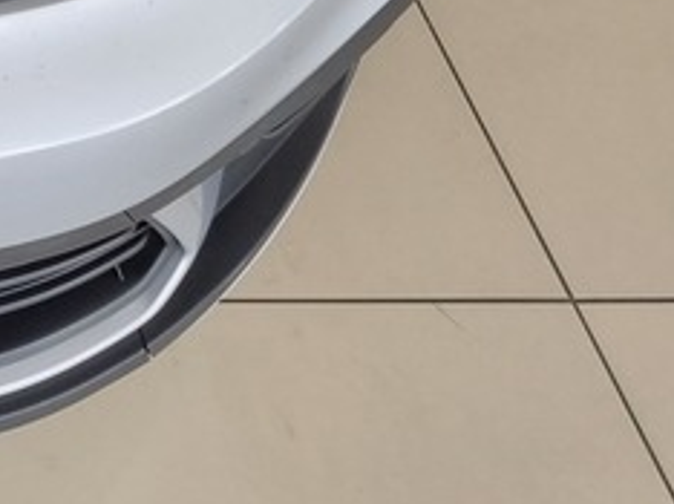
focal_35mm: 114
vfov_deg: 11.5
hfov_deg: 14.1
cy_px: -553
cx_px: -743
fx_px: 2217
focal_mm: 5.4
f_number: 1.8
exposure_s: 1/120
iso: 50
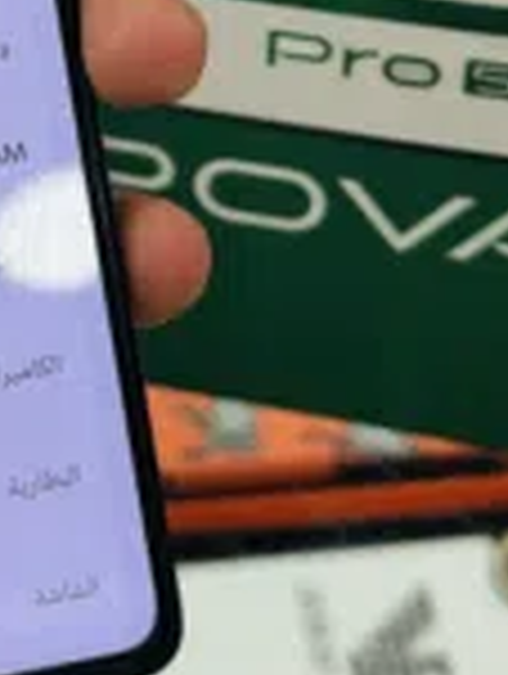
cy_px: -22
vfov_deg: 15.1
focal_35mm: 128
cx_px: -58
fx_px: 2497
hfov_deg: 11.4
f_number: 1.78
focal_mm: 6.76
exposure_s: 1/100
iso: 50
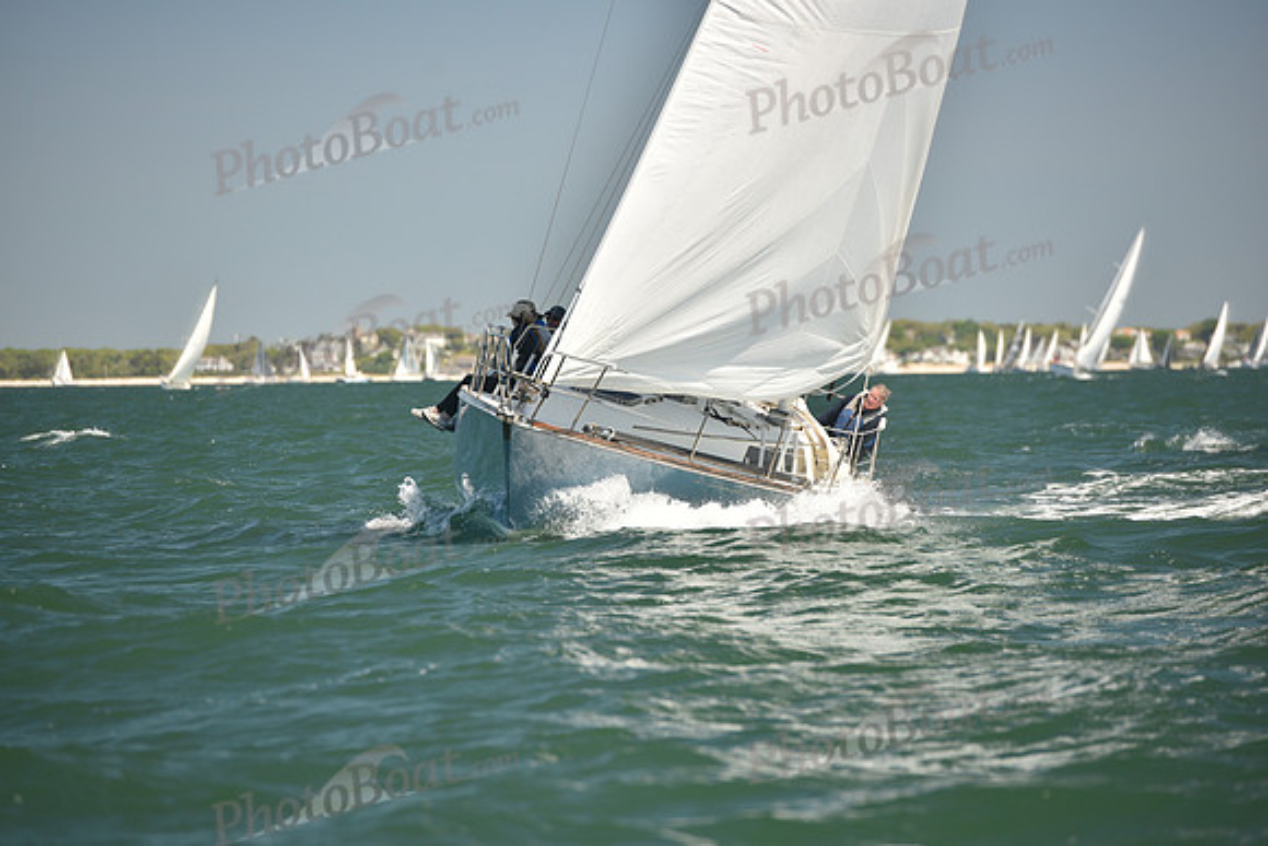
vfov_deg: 6.9
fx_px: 7046
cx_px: 634
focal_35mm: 200
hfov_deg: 10.3
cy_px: 423
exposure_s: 1/800
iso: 250
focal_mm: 200
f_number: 4
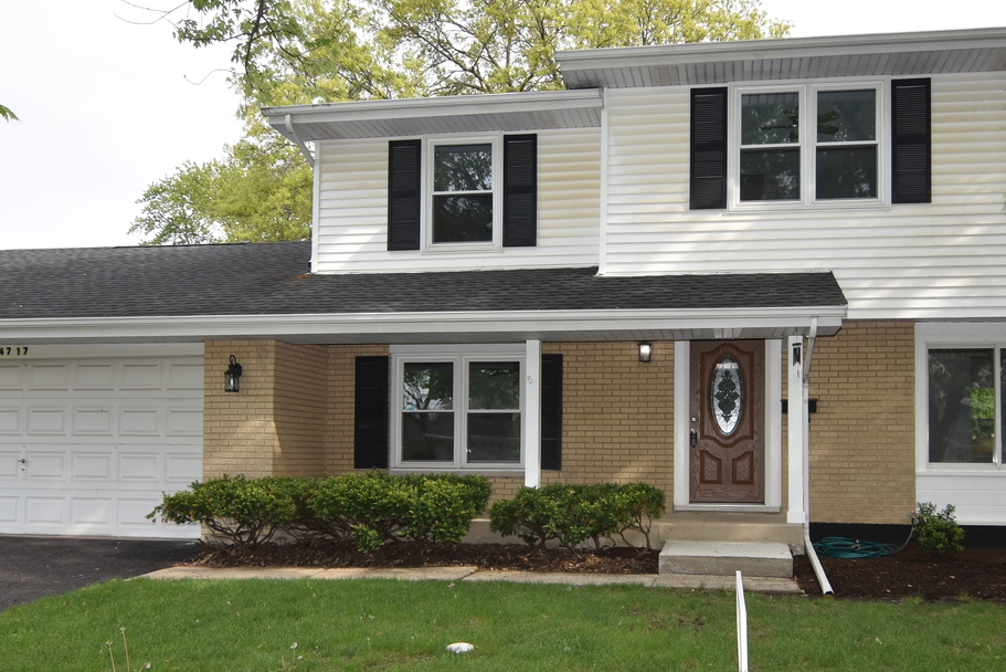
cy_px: 421
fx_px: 894
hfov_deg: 58.4
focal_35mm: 32
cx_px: 583
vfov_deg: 40.8
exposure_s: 1/250
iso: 200
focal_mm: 12
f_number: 6.3
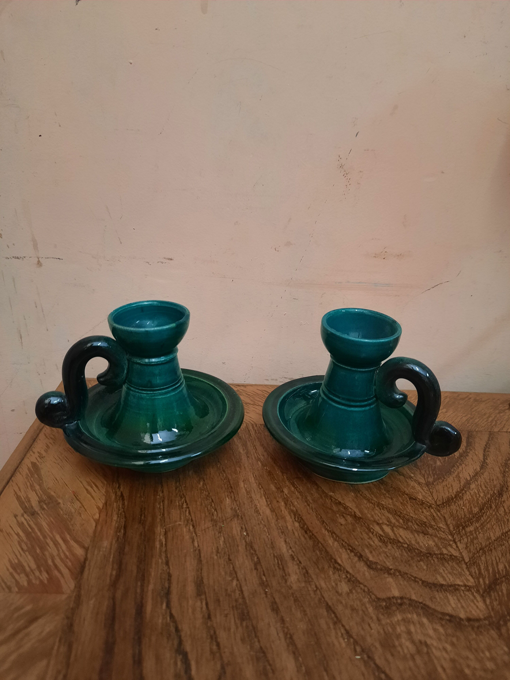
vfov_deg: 69.4
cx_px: 255
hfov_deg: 54.9
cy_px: 340
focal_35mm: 25
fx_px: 491
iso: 320
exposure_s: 1/50
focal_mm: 4.6
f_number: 2
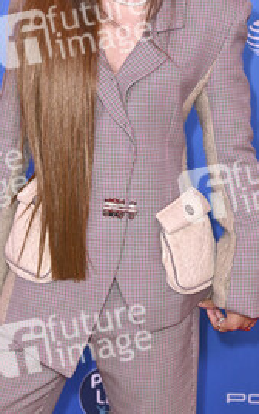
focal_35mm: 120
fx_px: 1352
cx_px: 117
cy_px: 110
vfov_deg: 17.3
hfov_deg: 10.9
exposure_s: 1/250
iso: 1250
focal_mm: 79
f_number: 6.3
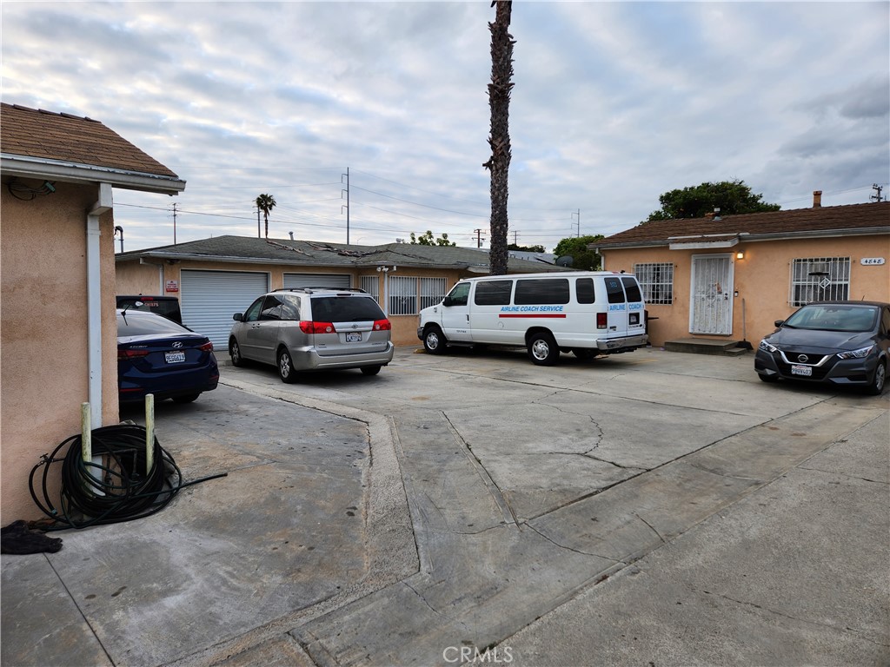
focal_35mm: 23
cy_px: 334
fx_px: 591
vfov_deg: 58.9
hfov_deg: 73.9
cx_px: 445
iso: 20
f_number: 1.8
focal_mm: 5.4
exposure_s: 1/371
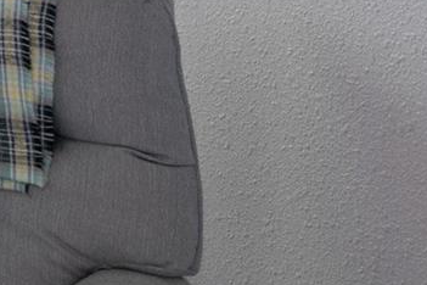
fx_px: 973
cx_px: -494
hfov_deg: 16.5
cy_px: -164
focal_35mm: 82
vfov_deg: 15.2
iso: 320
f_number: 8
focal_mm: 18
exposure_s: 1.3
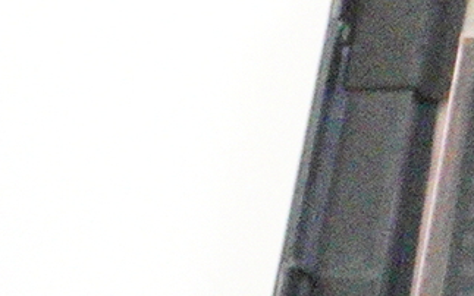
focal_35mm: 248
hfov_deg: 6.9
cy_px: -293
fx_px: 3203
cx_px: 1754
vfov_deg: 5.2
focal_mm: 21
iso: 16000
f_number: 6.3
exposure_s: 1/250
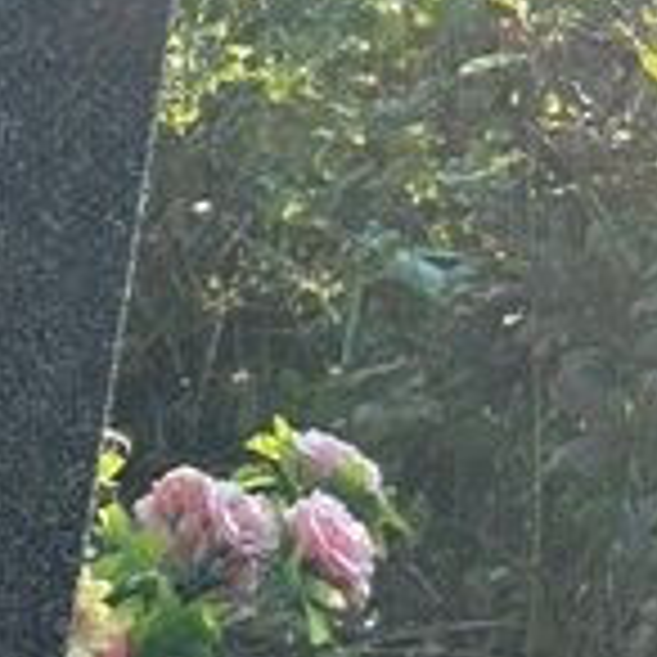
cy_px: 567
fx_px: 2706
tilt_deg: -19.8
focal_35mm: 126
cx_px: -770
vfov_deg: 13.7
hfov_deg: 11.9
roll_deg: -4.1
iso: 50
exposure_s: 1/1089
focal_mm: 5.7
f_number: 1.5
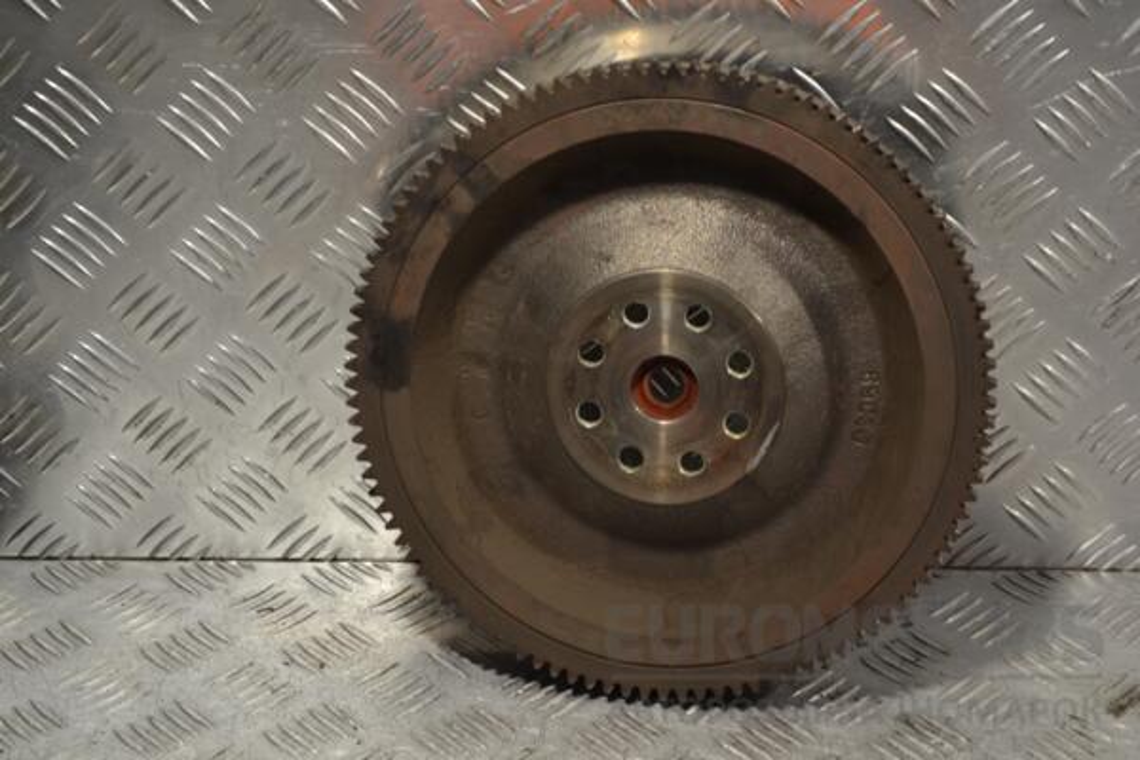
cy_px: 380
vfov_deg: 16.6
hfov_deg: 24.6
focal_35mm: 82
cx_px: 570
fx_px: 2612
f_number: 5.6
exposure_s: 1/30
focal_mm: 55
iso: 220
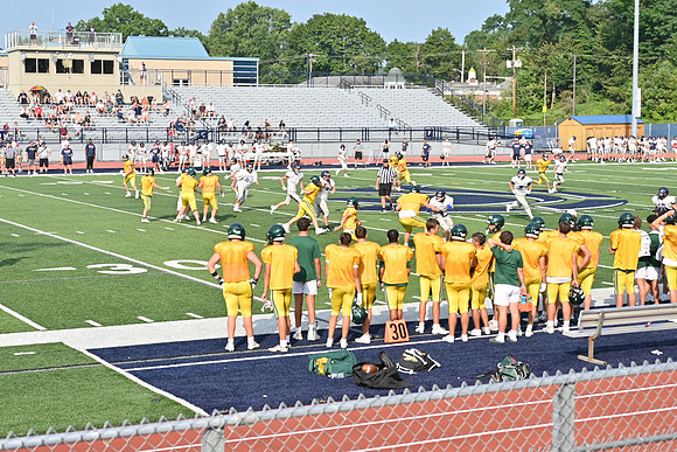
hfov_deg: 30.1
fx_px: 1260
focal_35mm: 67
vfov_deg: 20.3
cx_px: 338
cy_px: 226
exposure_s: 1/800
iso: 100
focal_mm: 45
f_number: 4.2
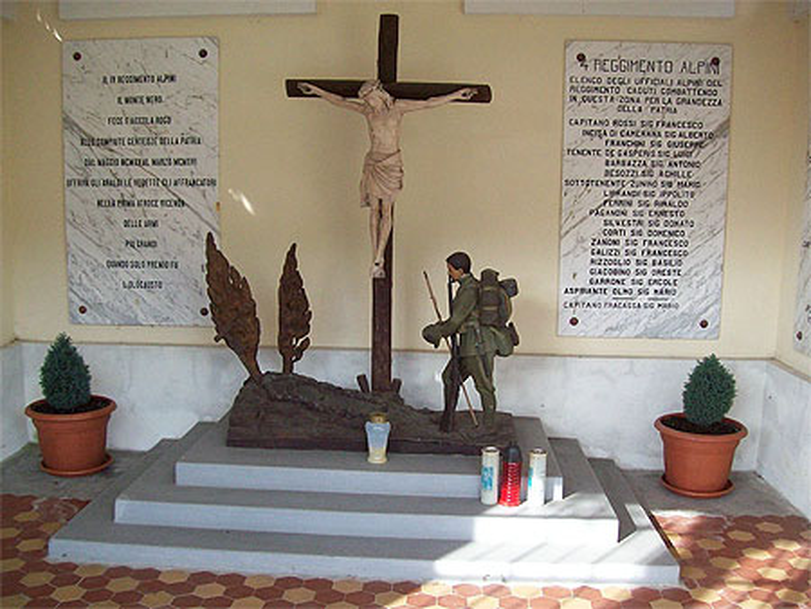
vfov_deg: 39.7
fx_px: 844
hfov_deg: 51.3
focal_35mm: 36
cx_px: 406
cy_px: 304
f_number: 2.7
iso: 192
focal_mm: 6
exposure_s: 1/128
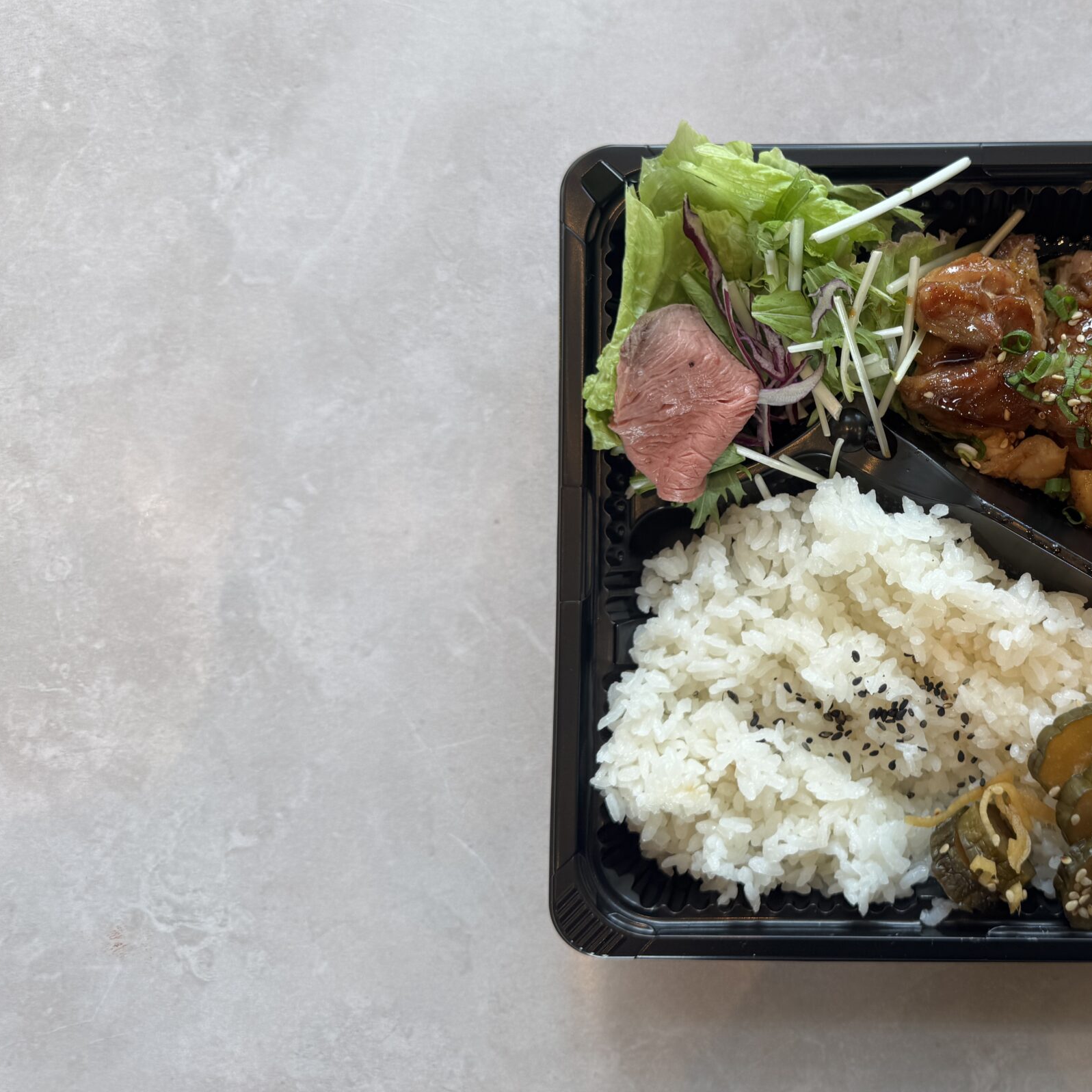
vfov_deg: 48.3
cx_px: 870
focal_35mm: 34
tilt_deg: -85.8
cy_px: 468
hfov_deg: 46.0
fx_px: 1213
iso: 50
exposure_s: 1/137
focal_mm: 6.76
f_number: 1.78
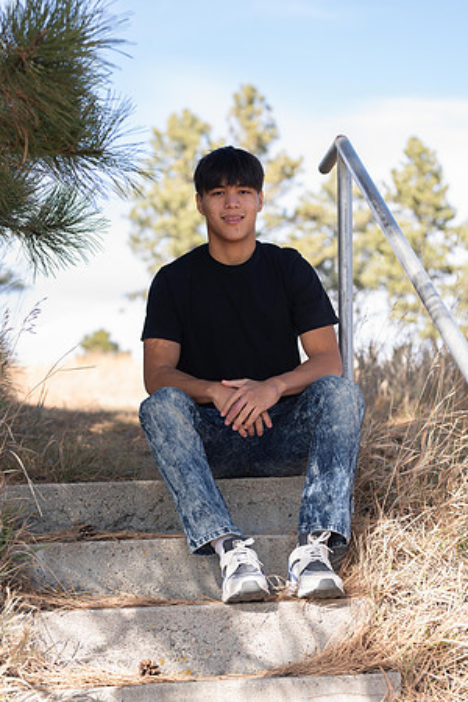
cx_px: 234
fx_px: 1657
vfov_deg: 23.9
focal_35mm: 85
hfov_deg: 16.1
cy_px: 351
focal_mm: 85
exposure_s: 1/125
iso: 31
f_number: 4
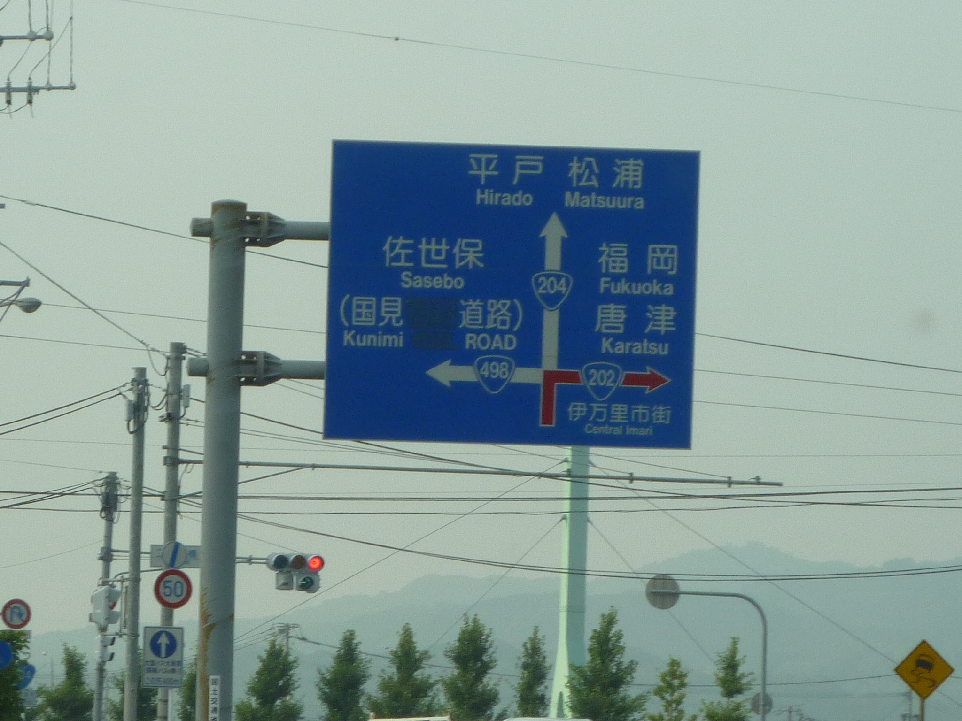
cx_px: 481
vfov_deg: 5.2
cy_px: 360
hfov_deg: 7.0
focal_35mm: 284
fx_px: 7893
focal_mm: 25.9
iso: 125
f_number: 4.5
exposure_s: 1/500
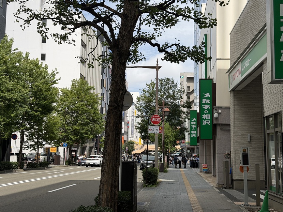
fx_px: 392
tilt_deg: +7.6
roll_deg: -1.5
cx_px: 142
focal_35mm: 48
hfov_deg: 39.7
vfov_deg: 30.3
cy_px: 106
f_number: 1.78
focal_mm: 6.76
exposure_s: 1/6024
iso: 64
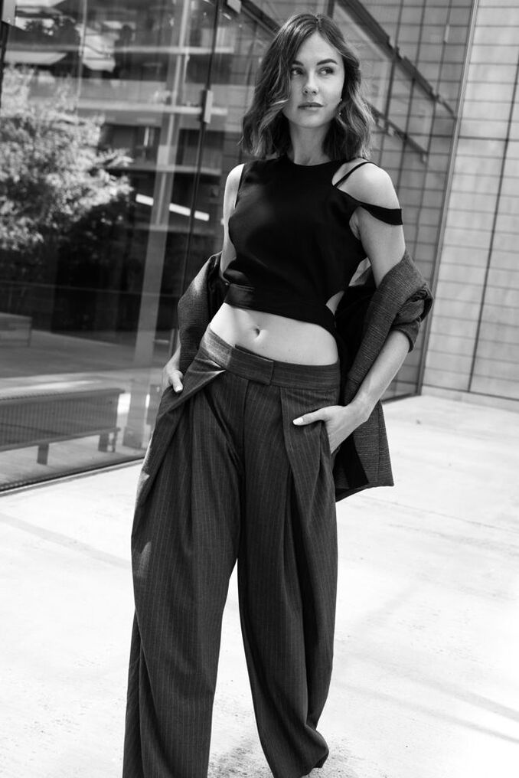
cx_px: 260
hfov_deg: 31.9
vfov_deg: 46.4
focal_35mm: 42
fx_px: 908
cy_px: 389
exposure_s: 1/250
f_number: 4
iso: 400
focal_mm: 42
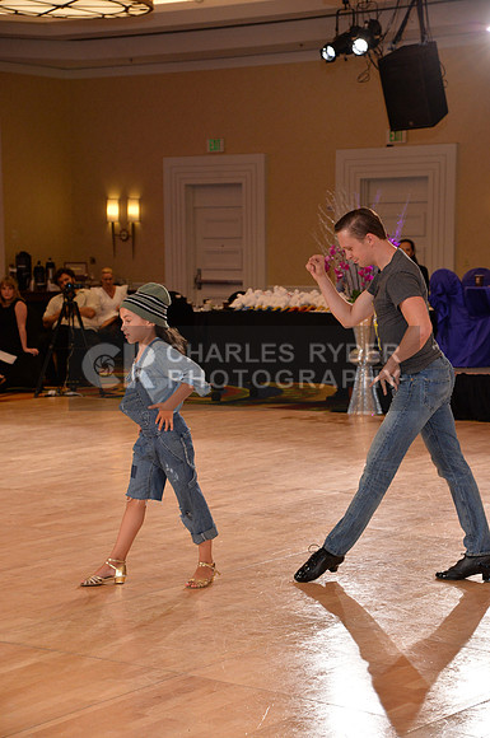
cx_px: 245
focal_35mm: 85
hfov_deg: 16.0
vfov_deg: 23.9
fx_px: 1740
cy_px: 369
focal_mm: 85
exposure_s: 1/250
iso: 1600
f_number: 5.6
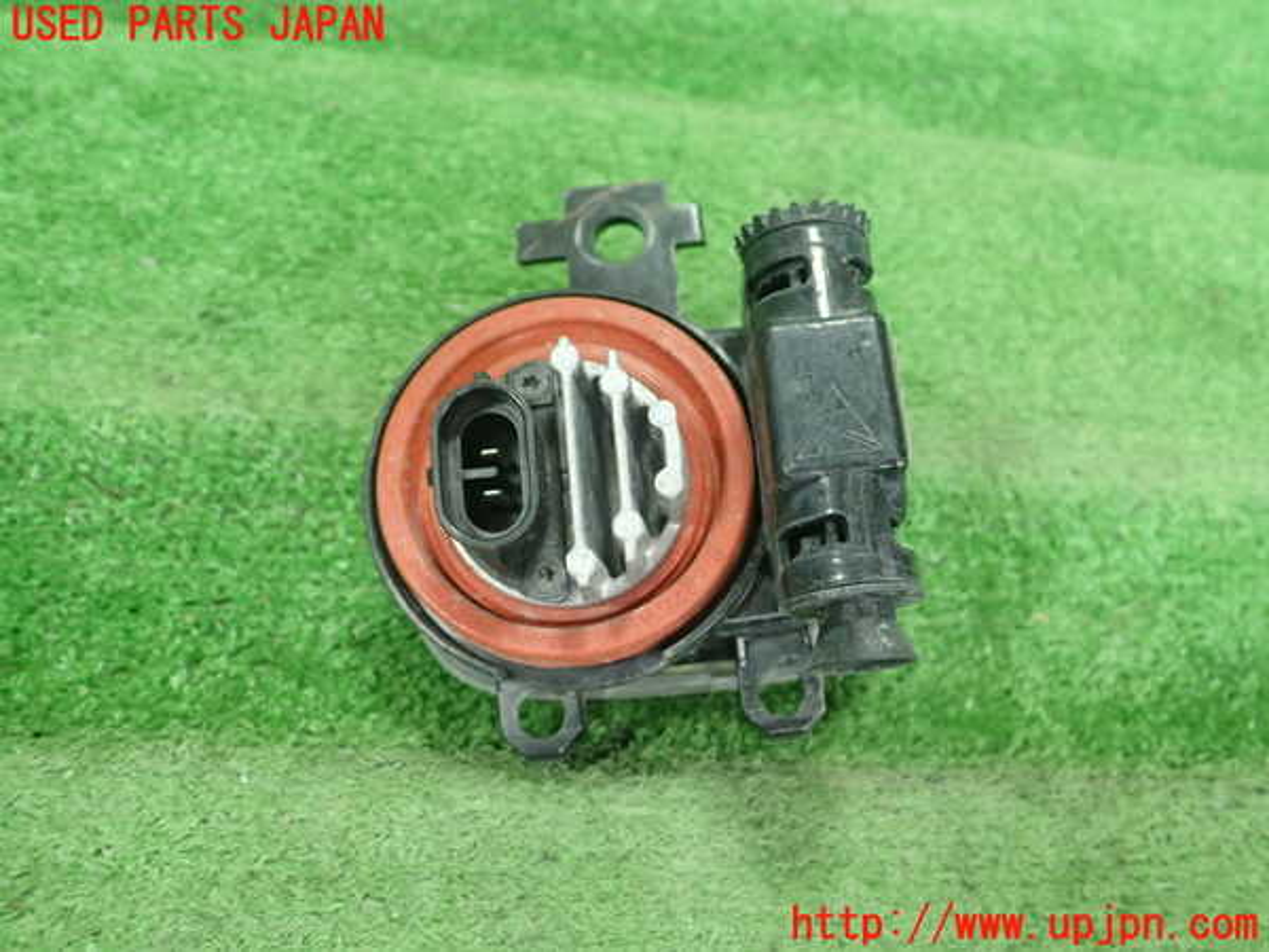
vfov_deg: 46.8
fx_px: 1100
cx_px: 634
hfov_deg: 60.0
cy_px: 476
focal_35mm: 30
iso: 400
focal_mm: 5.5
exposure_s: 1/125
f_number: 2.3
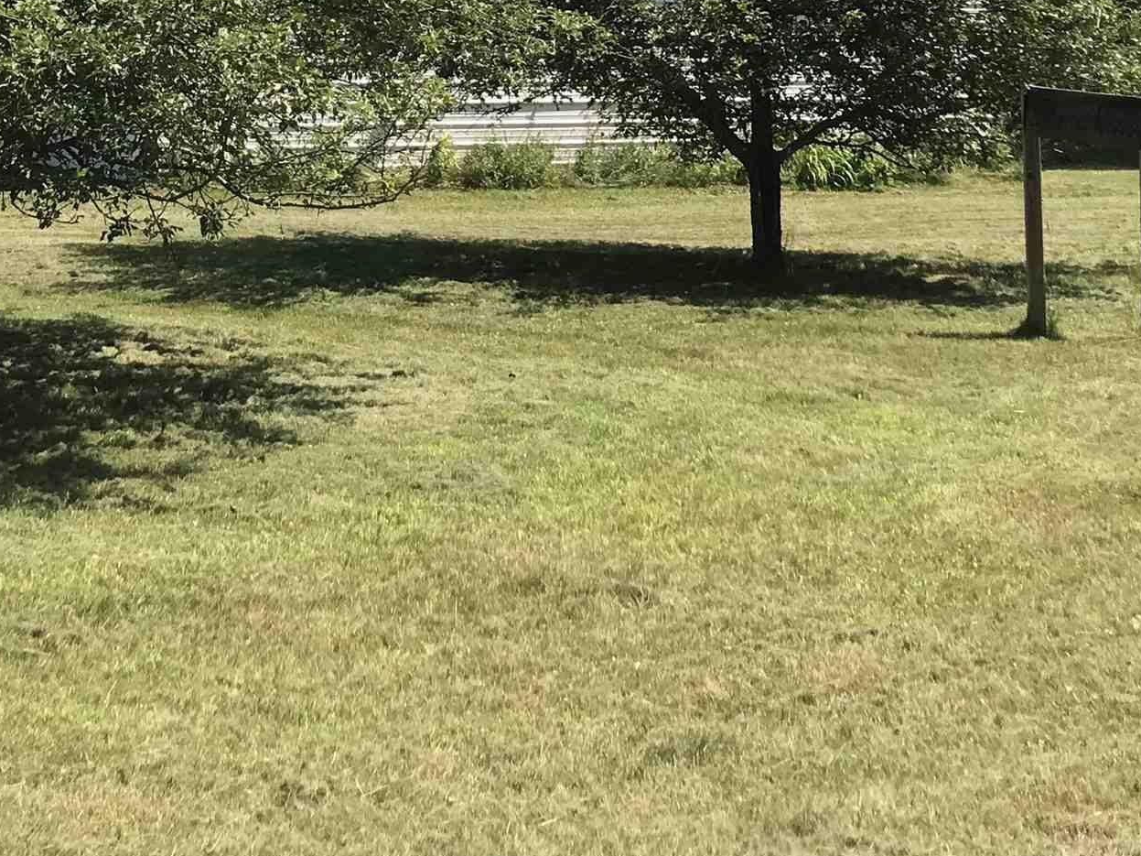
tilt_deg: +5.2
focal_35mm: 69
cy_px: -156
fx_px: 2274
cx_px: 296
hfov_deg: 27.8
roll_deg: -0.5
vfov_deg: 20.1
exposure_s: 1/1408
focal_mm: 3.99
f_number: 1.8
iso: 20
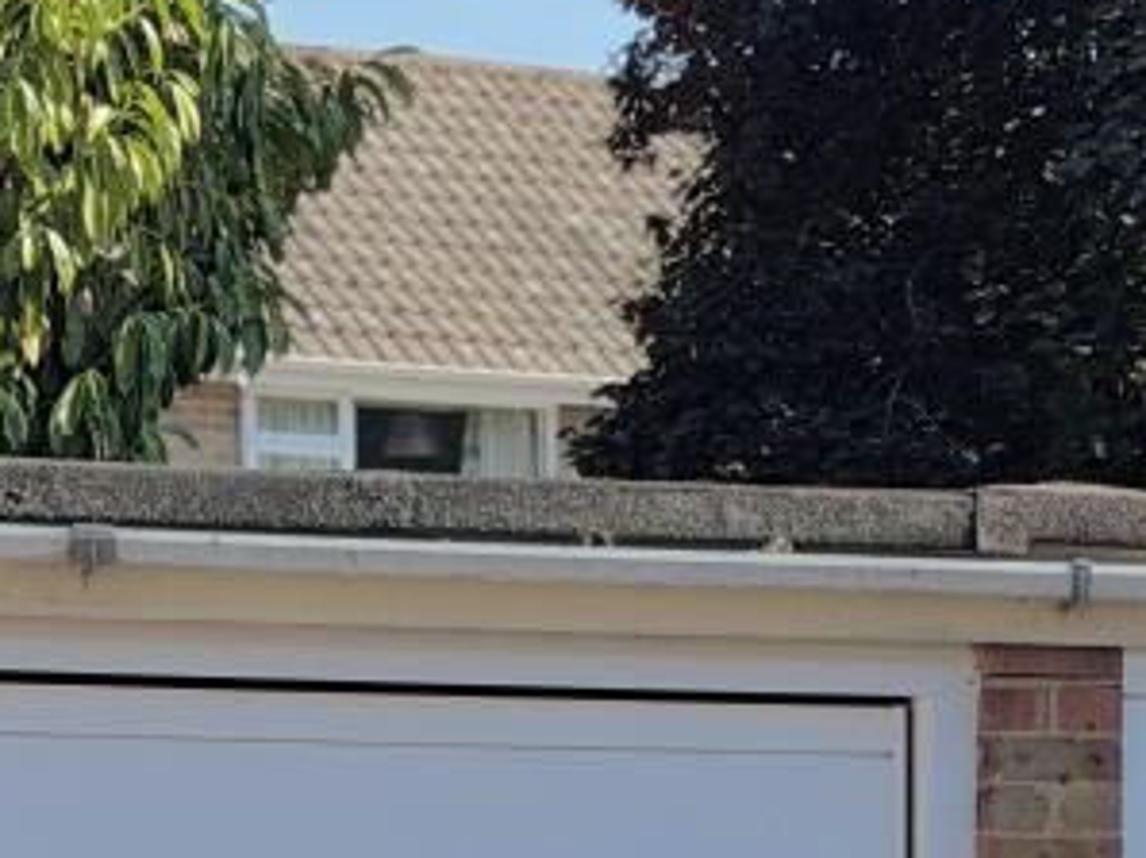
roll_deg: +0.6
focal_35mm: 165
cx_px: 1065
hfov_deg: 11.9
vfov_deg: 8.7
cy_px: 1420
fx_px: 5458
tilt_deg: -3.2
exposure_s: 1/3534
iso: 64
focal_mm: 6.76
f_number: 1.78
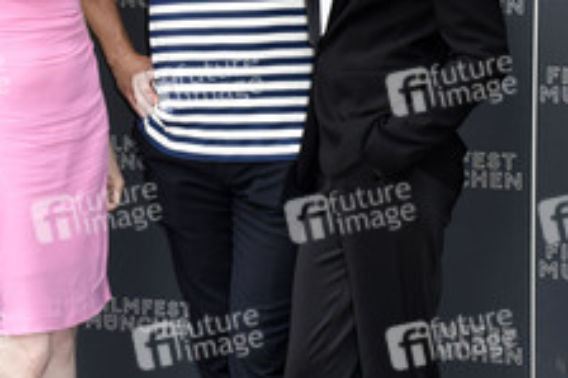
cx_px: 131
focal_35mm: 115
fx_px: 1813
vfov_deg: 11.8
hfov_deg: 17.7
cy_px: 23
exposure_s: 1/100
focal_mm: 38
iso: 500
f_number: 6.3
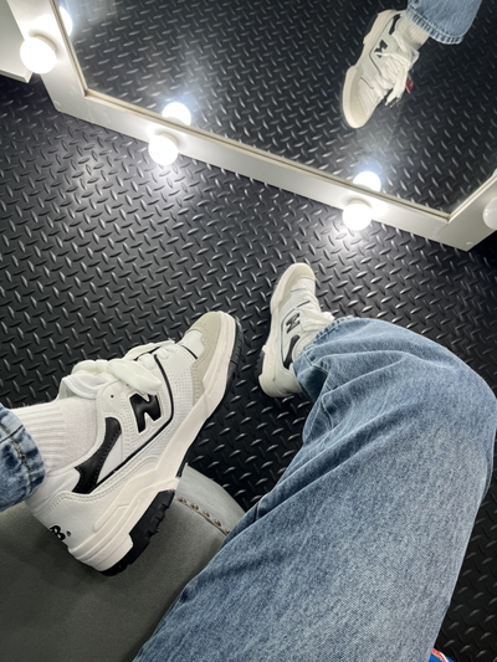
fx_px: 498
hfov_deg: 53.1
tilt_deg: -80.3
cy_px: 331
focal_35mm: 26
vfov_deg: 67.3
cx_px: 248
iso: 50
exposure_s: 1/100
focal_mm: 5.1
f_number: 1.6
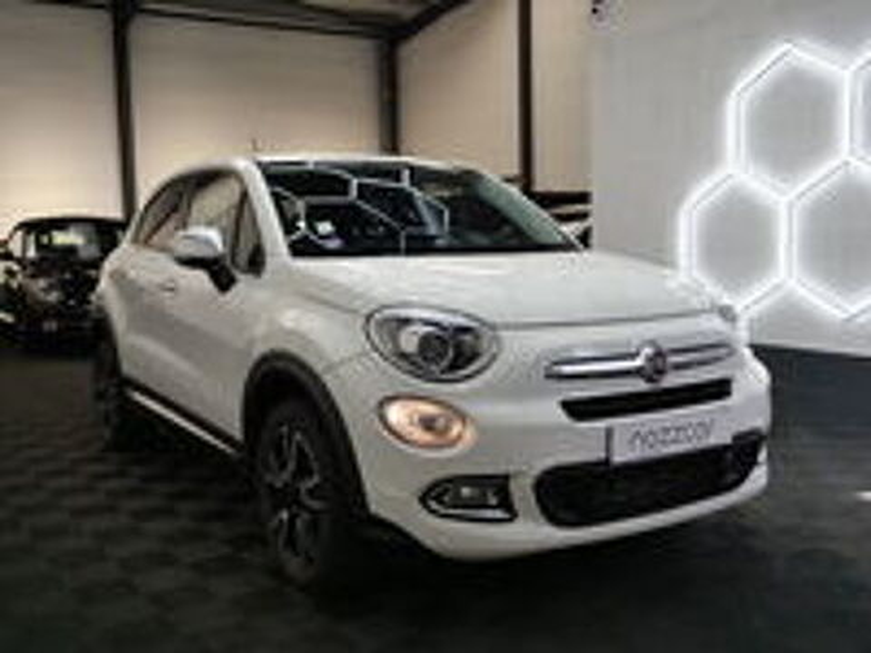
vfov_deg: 39.7
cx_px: 436
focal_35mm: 36
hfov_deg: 51.4
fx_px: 906
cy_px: 326
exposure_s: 1/60
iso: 200
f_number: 3.2
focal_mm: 18
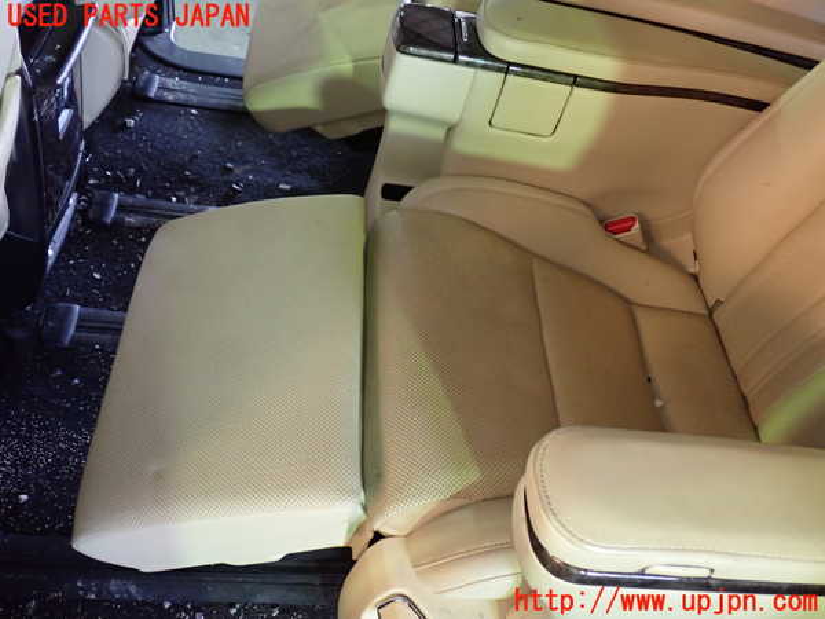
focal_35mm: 30
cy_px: 310
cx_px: 412
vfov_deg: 46.8
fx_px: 715
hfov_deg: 60.0
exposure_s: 1/30
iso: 640
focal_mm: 5.4
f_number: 2.3
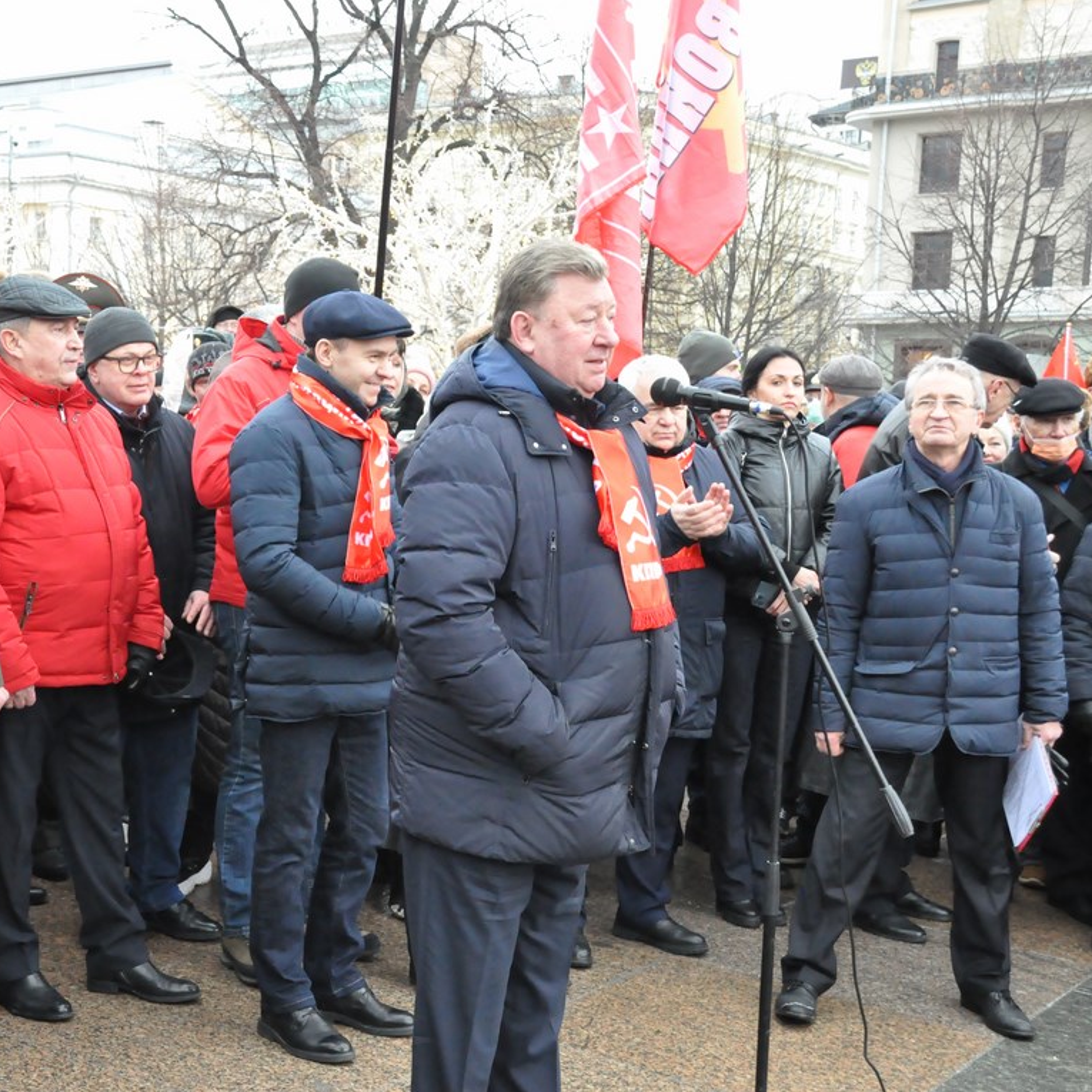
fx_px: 1785
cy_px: 545
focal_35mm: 50
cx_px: 341
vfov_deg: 34.0
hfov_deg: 33.6
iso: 3200
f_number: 7.1
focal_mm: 26
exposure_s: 1/200
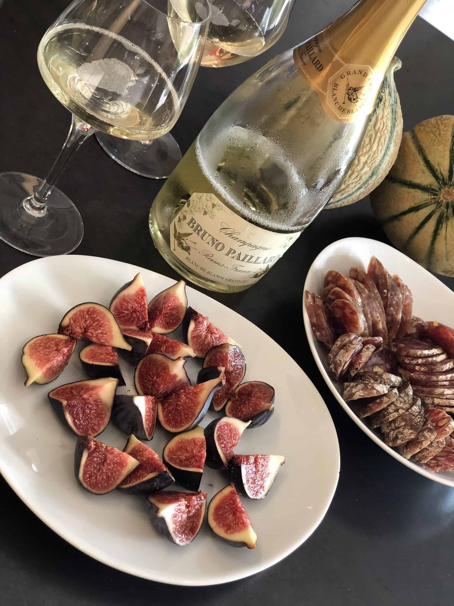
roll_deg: -40.4
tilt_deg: -38.6
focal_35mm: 52
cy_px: 303
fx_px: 909
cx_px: 227
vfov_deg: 36.8
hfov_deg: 28.0
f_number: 2.4
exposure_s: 1/33
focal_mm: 6
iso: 125
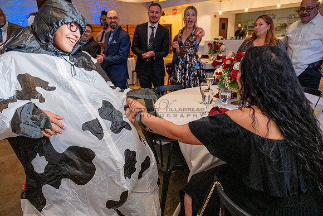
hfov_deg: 73.7
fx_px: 215
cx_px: 162
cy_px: 108
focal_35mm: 24
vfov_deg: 53.2
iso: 3200
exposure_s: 1/200
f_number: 4
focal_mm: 24
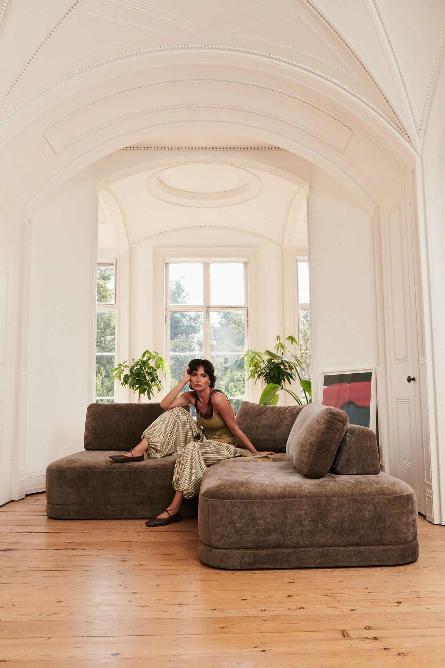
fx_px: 575
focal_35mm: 31
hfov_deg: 42.3
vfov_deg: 60.3
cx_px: 222
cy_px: 334
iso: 400
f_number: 7.1
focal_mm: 31
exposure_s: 1/200
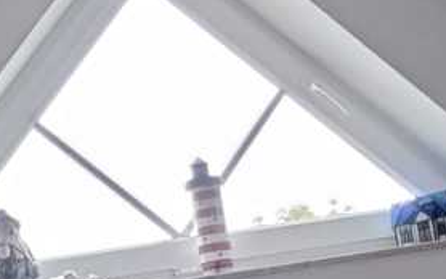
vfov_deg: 12.3
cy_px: 478
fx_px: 1204
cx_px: 173
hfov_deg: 21.0
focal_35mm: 99
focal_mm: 1.74
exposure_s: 1/50
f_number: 2.2
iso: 200
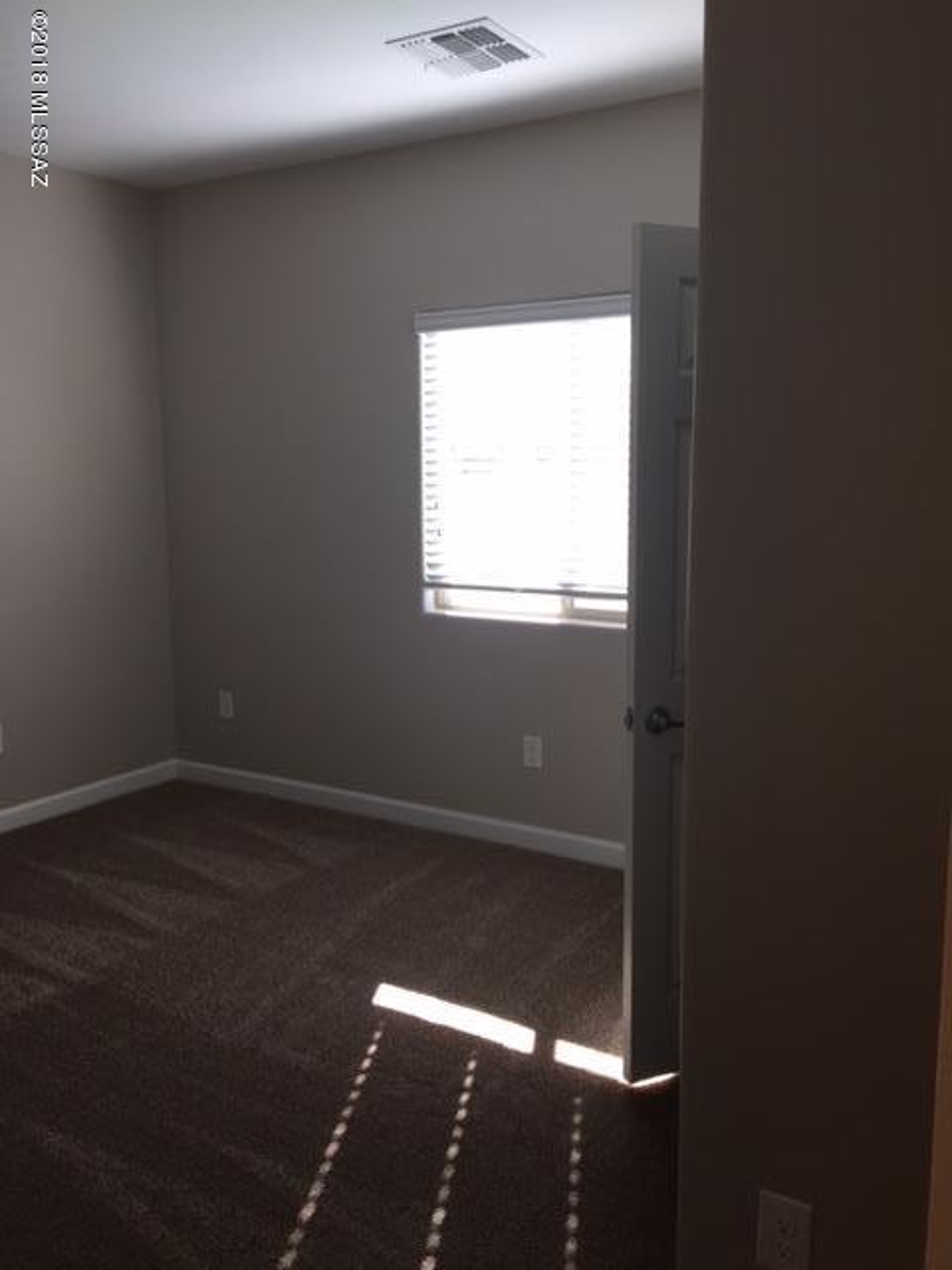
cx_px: 476
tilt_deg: -6.7
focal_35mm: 29
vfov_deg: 61.7
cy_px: 635
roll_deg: +1.4
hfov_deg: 48.2
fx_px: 1063
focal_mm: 4.15
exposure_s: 1/60
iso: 32
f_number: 2.2
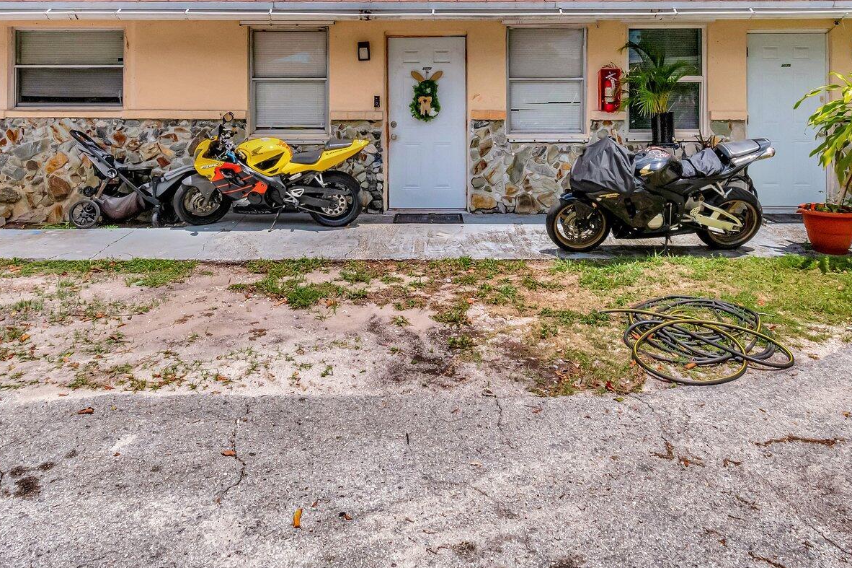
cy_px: 82
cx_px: 428
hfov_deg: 69.4
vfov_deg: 45.9
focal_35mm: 26
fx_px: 615
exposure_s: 1/5000
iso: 1100
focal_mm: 10
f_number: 8
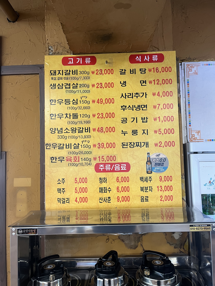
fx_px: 215
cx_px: 108
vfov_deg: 67.3
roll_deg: +1.6
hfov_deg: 53.1
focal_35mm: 26
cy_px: 143
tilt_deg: +3.2
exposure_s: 1/60
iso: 200
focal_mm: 5.1
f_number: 1.6
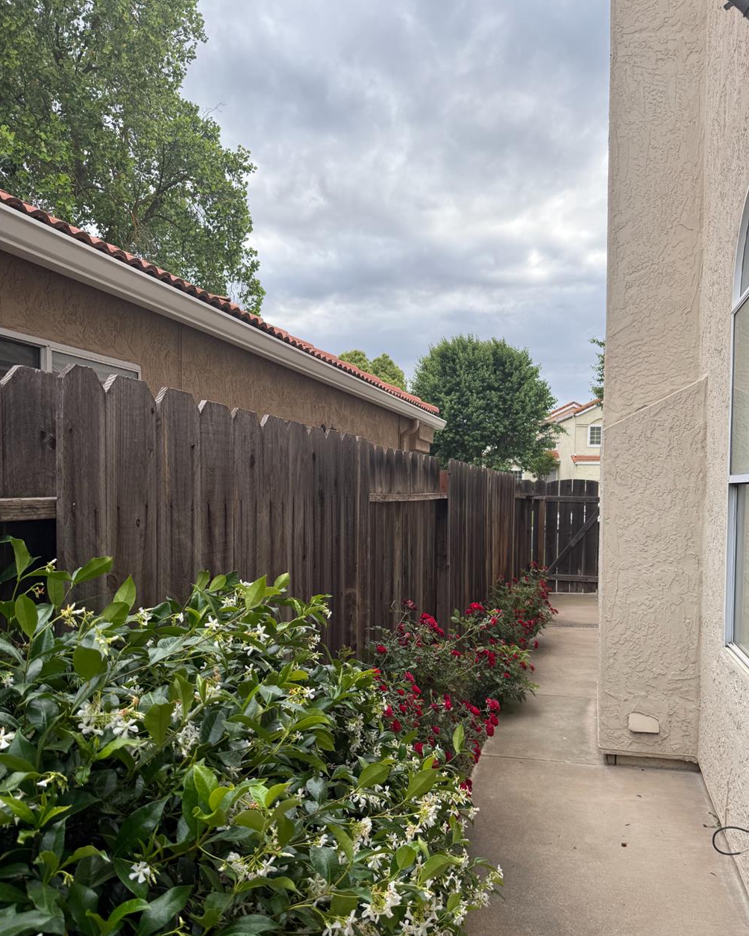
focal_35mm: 28
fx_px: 775
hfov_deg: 51.5
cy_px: 535
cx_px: 411
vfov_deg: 61.9
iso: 100
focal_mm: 6.76
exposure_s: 1/1230
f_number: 1.78
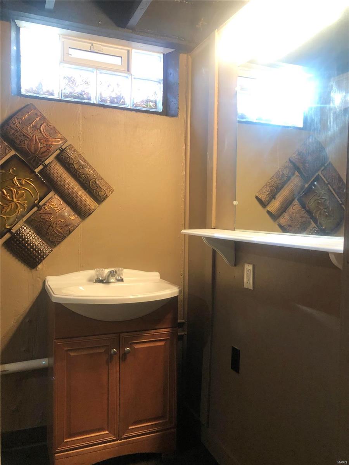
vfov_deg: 63.4
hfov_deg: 49.7
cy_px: 232
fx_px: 376
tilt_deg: -2.4
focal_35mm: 28
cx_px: 174
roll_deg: -0.3
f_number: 1.8
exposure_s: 1/15
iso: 40
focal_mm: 3.99
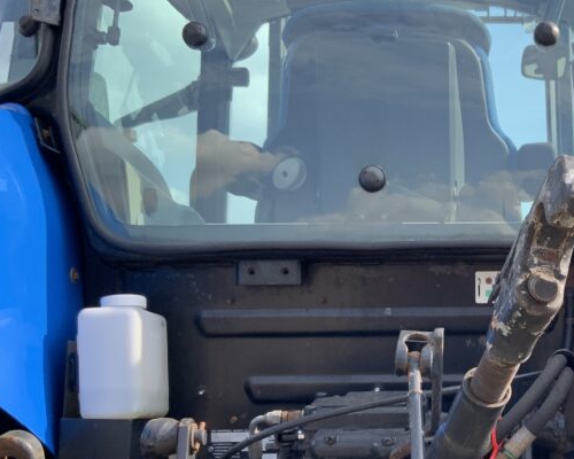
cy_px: 329
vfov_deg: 26.0
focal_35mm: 58
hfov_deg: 31.2
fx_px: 985
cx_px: 499
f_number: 1.8
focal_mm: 3
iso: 16
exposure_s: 1/514
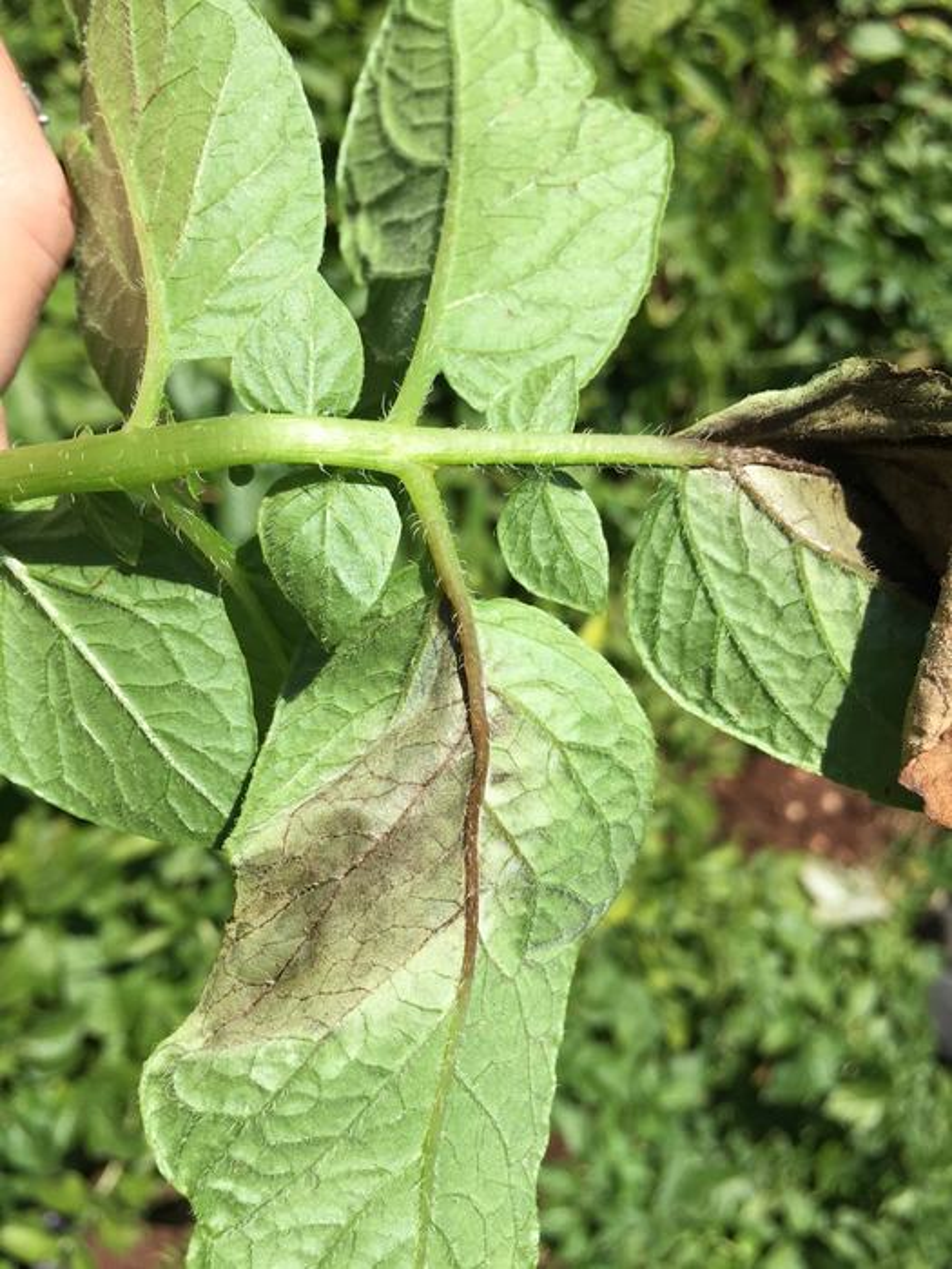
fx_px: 1063
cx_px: 476
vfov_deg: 61.7
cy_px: 634
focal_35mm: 29
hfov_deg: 48.2
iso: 32
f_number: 2.2
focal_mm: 4.15
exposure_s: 1/1980
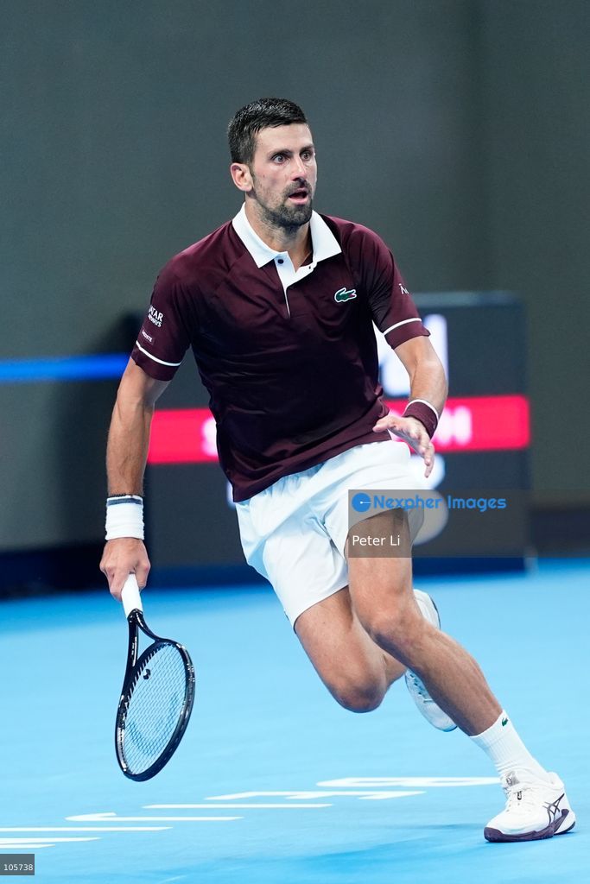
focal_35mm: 150
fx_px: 3686
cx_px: 295
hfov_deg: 9.2
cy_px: 442
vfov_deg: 13.7
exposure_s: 1/2000
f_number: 2
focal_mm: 150
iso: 2000
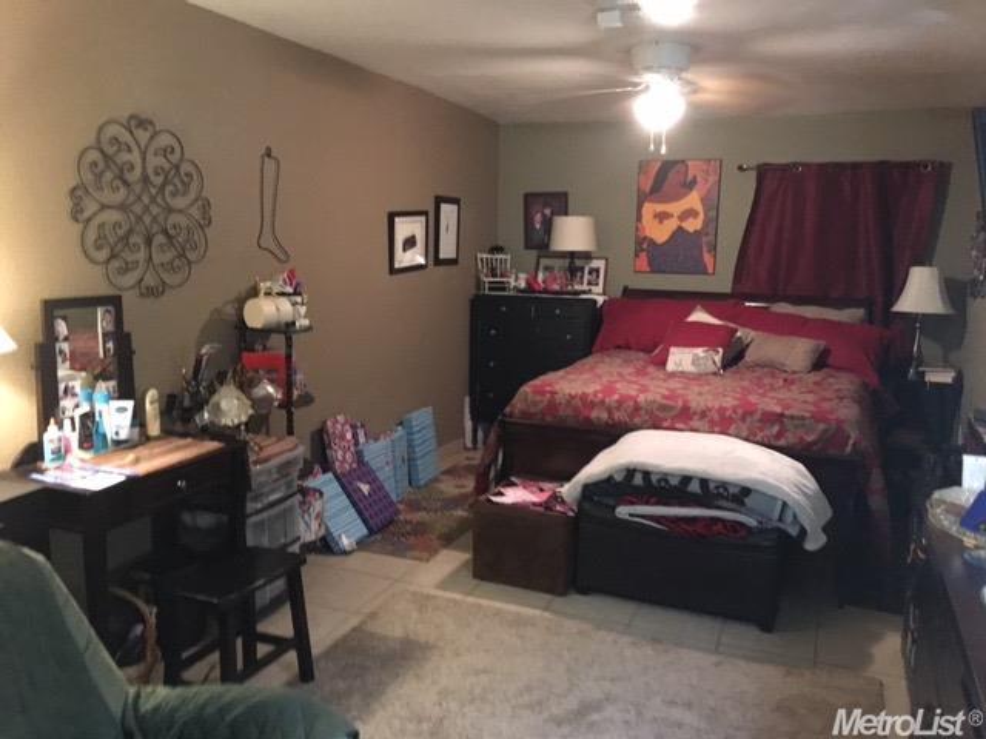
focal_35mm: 29
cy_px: 370
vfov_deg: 48.2
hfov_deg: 61.7
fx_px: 826
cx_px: 493
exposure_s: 1/4
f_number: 2.2
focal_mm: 4.15
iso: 160
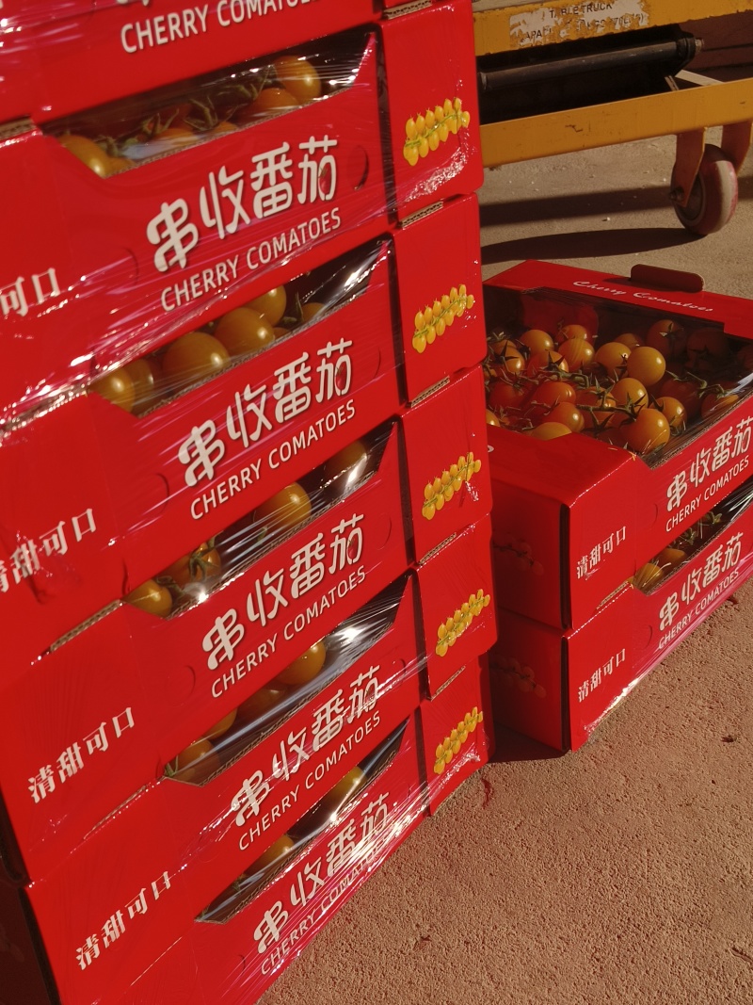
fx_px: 1218
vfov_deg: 44.8
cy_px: 502
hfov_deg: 34.3
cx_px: 376
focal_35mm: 42
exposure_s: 1/4762
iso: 100
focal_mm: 5.56
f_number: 1.88
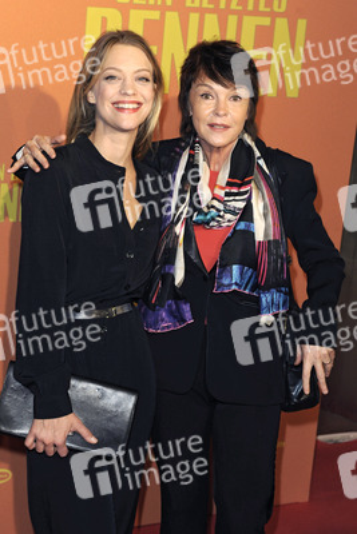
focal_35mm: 62
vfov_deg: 32.4
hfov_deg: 21.9
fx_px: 921
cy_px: 267
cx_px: 178
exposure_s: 1/250
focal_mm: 62
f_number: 5.6
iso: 800
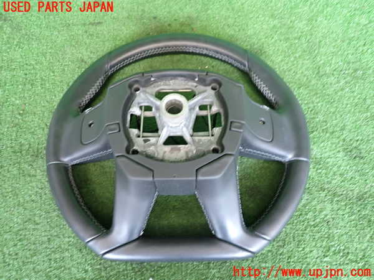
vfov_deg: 54.9
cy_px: 140
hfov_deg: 69.4
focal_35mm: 25
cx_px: 187
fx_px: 270
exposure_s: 1/30
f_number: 2
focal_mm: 4.5
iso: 400
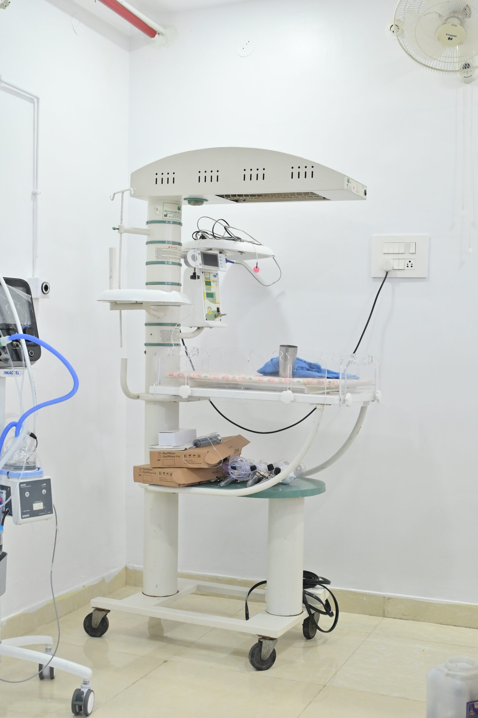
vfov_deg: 45.5
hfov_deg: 31.1
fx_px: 858
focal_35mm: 43
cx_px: 239
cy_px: 359
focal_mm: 43
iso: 2500
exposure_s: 1/200
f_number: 5
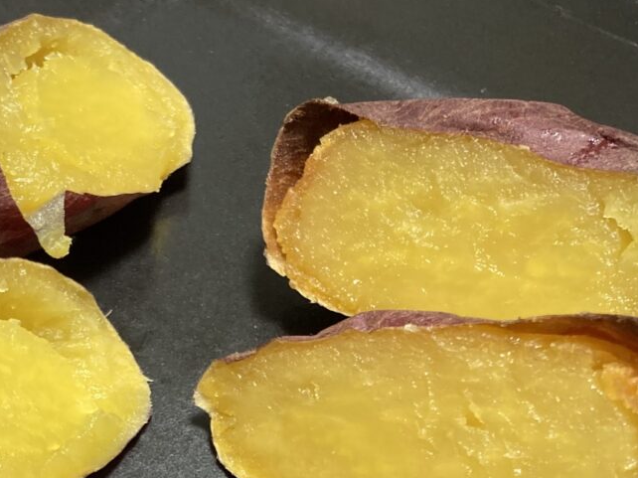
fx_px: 1234
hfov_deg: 28.7
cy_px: 470
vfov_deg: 21.2
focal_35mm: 67
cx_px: 187
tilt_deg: -57.5
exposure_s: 1/57
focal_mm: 3.99
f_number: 1.8
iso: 200
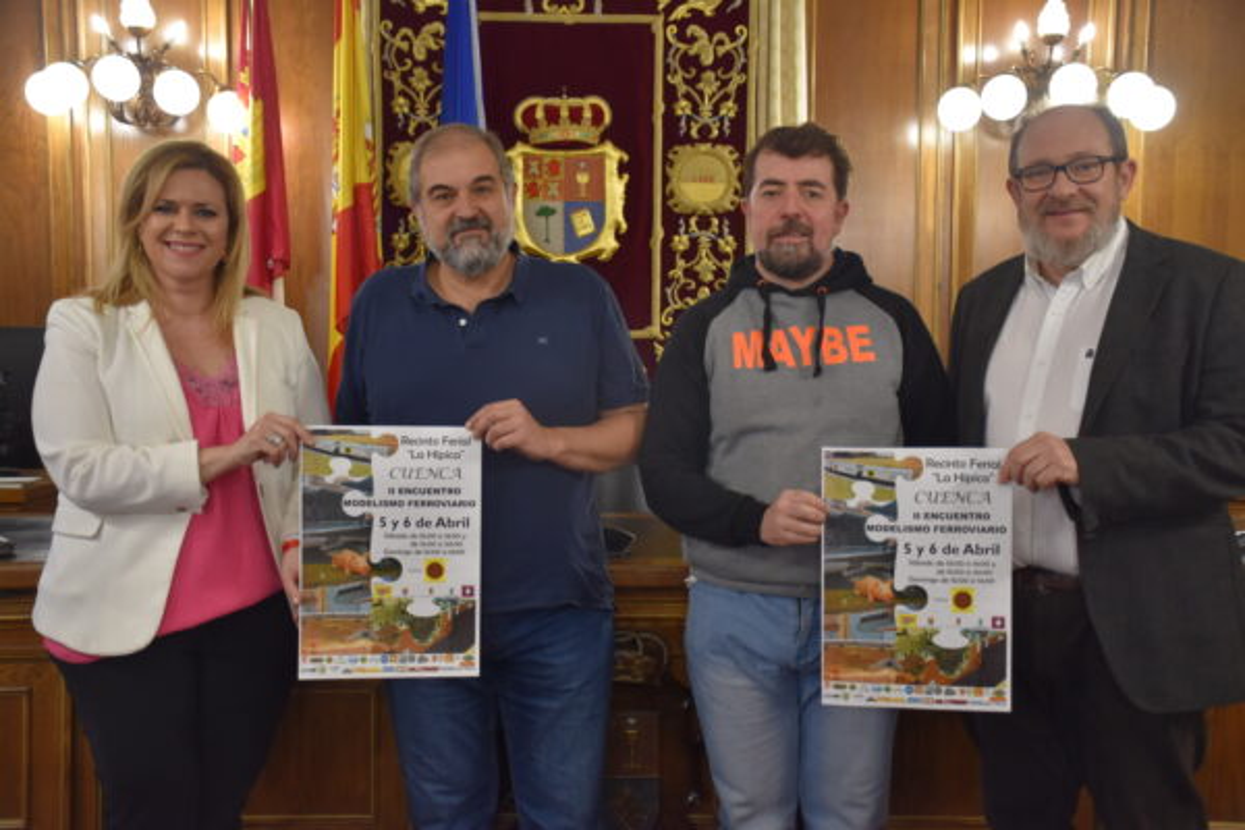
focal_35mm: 40
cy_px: 415
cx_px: 622
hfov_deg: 47.9
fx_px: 1401
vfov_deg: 33.0
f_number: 4
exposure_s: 1/60
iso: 640
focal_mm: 27
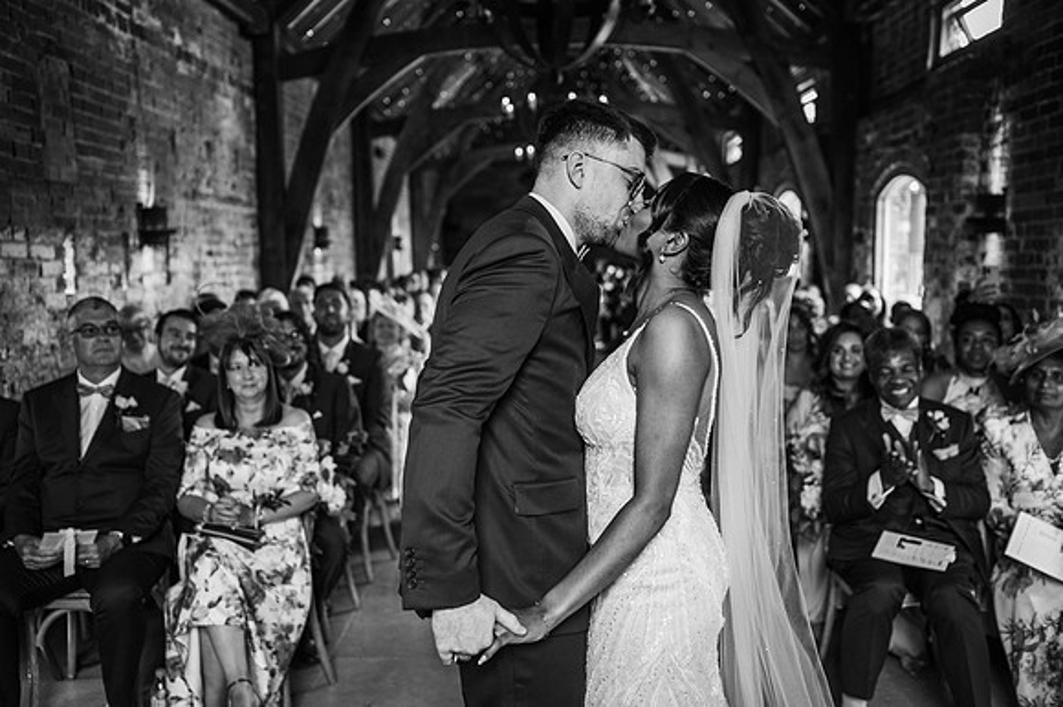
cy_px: 354
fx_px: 1033
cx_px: 532
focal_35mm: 35
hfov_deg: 54.5
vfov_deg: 37.8
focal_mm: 35
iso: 800
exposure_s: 1/200
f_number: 2.2
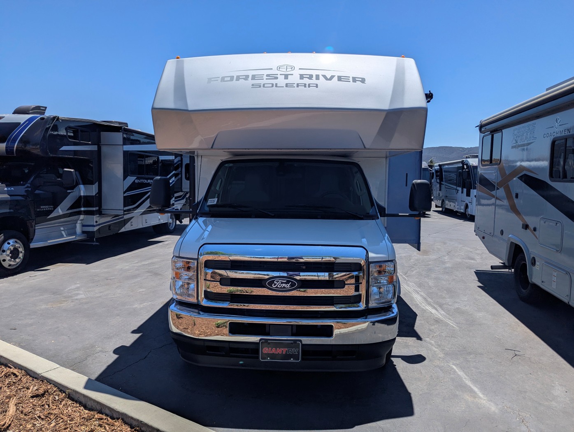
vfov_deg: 56.9
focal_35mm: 24
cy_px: 216
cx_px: 287
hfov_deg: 71.5
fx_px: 398
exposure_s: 1/4926
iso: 46
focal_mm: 6.81
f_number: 1.85
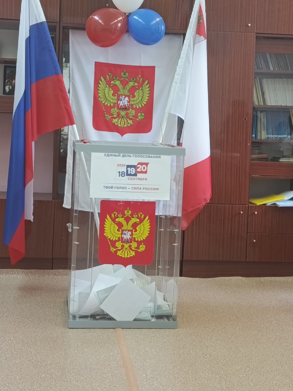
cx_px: 150
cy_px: 171
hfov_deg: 22.6
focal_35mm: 65
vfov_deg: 29.8
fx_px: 734
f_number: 1.7
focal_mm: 5.24
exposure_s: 1/50
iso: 664
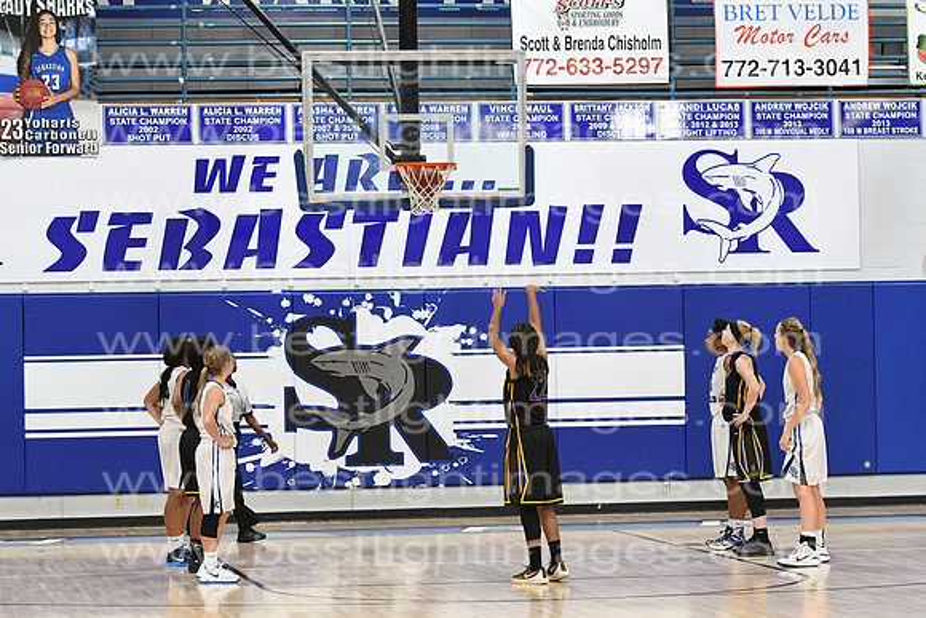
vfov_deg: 10.6
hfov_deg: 15.9
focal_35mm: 129
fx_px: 3319
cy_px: 309
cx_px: 463
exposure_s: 1/640
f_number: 4
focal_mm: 86
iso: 5000
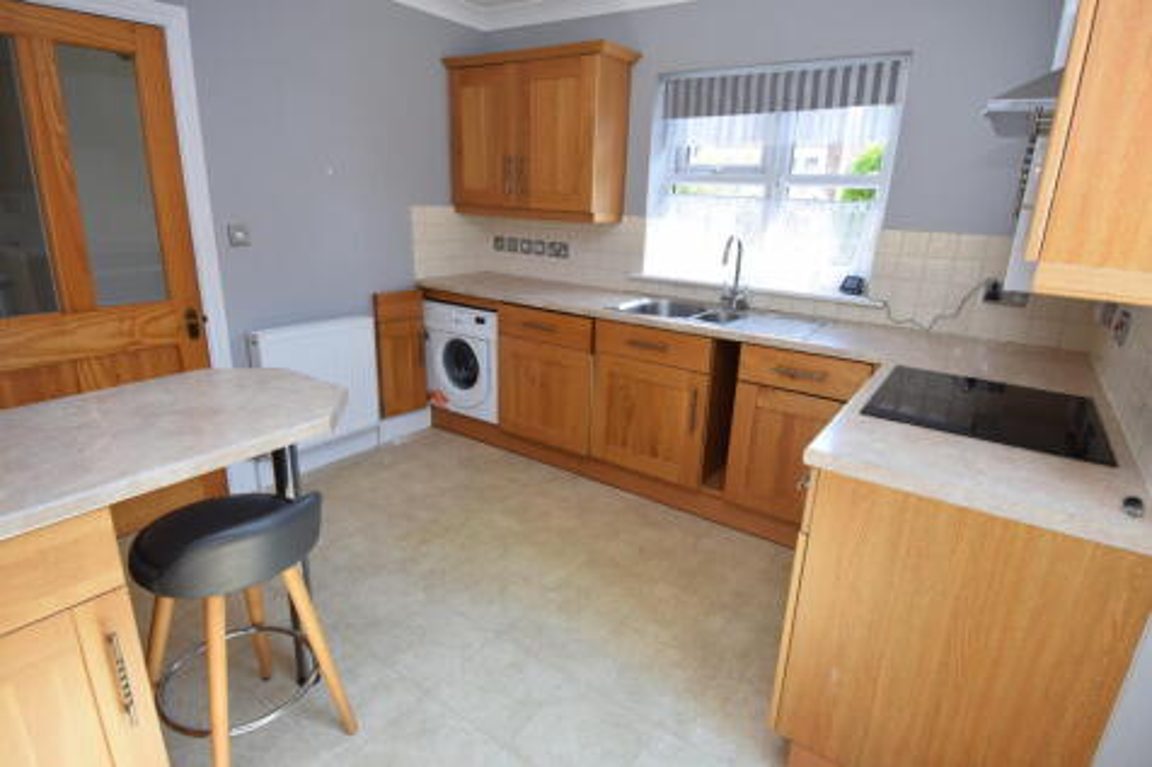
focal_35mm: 18
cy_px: 384
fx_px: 576
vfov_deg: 67.3
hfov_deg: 90.0
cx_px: 576
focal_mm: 12
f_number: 5.6
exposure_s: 1/125
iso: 400
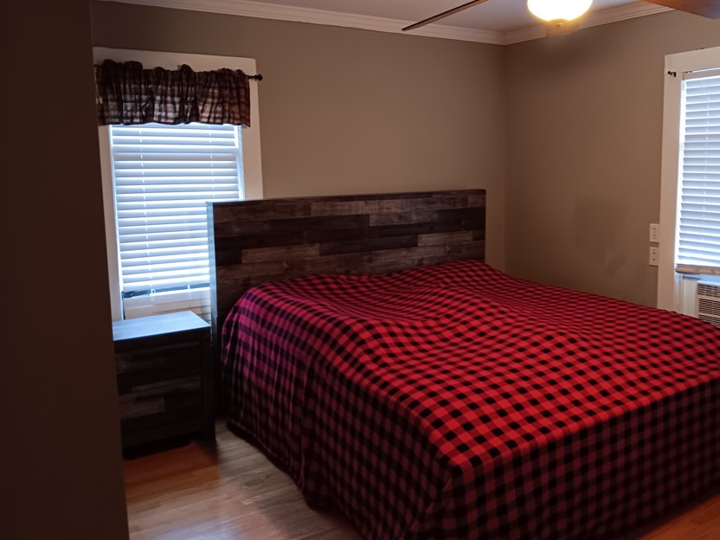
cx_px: 422
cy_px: 246
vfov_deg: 44.1
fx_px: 666
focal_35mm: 32
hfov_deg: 56.5
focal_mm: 3.98
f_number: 1.8
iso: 320
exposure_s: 1/17.2
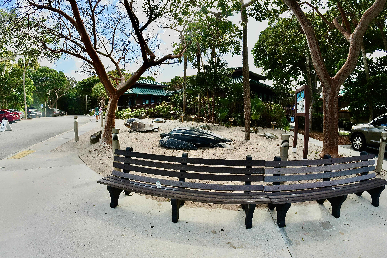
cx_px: 194
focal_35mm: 12
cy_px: 129
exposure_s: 1/400
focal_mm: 12
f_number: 10
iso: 500
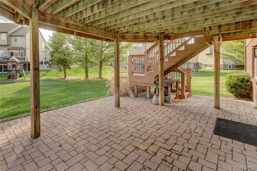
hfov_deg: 100.4
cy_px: 86
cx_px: 128
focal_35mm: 15
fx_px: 107
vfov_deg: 77.3
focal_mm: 10
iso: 100
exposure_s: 1/45
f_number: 8
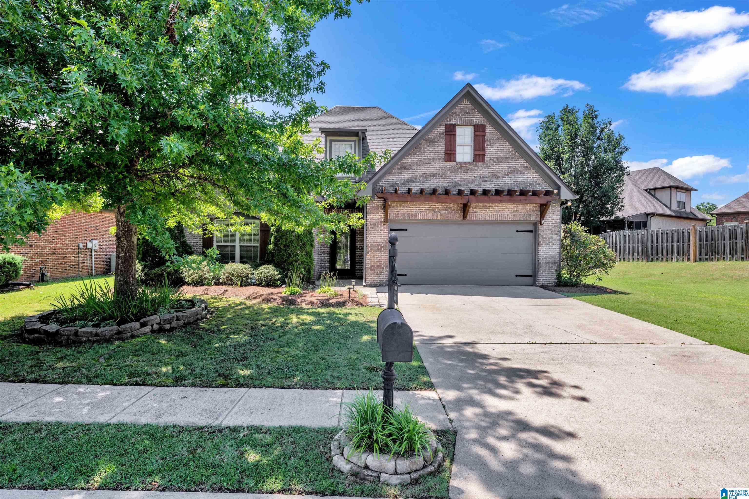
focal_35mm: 18
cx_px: 374
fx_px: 385
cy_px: 250
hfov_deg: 88.4
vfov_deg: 65.9
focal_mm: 18.5
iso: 80
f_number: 8
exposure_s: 1/125
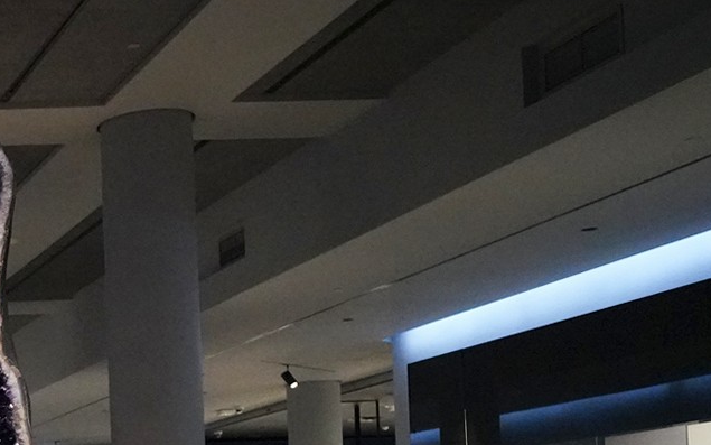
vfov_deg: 16.2
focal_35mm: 77
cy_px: 549
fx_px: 1492
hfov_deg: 21.7
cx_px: -395
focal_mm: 24
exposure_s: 1/80
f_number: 5
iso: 10000
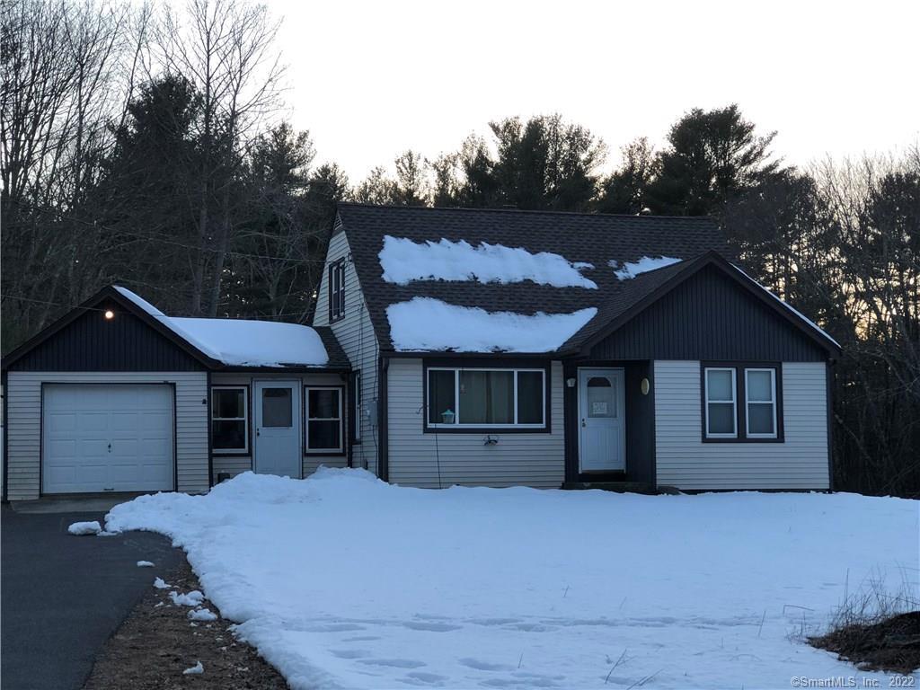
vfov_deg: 25.7
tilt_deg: +2.9
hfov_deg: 33.8
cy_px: 345
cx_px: 460
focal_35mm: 57
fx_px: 1515
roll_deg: +0.6
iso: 32
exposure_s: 1/120
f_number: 2.8
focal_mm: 6.6
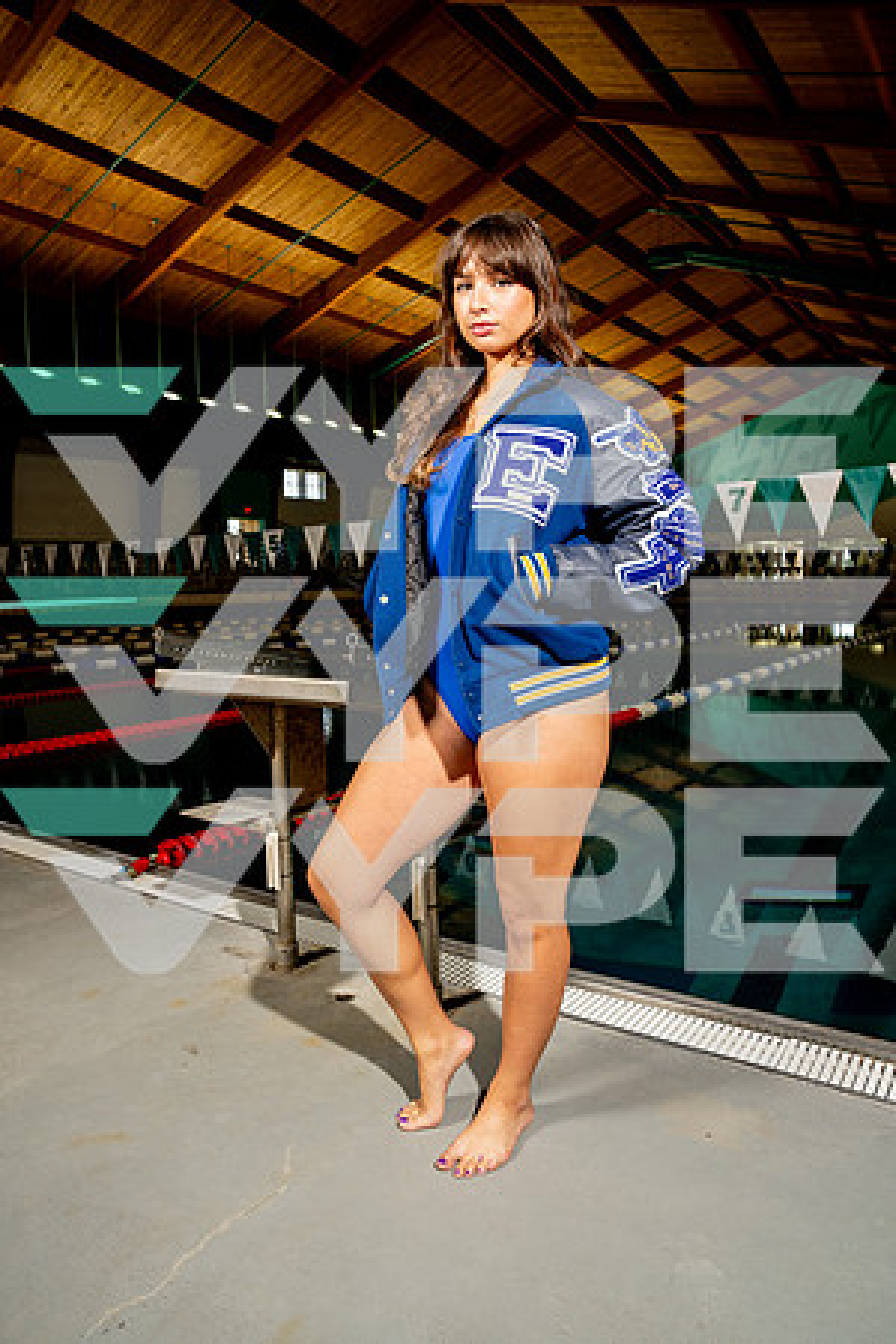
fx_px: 896
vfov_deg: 73.7
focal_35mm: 24
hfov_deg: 53.1
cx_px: 448
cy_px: 672
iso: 500
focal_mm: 24
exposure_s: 1/125
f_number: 7.1
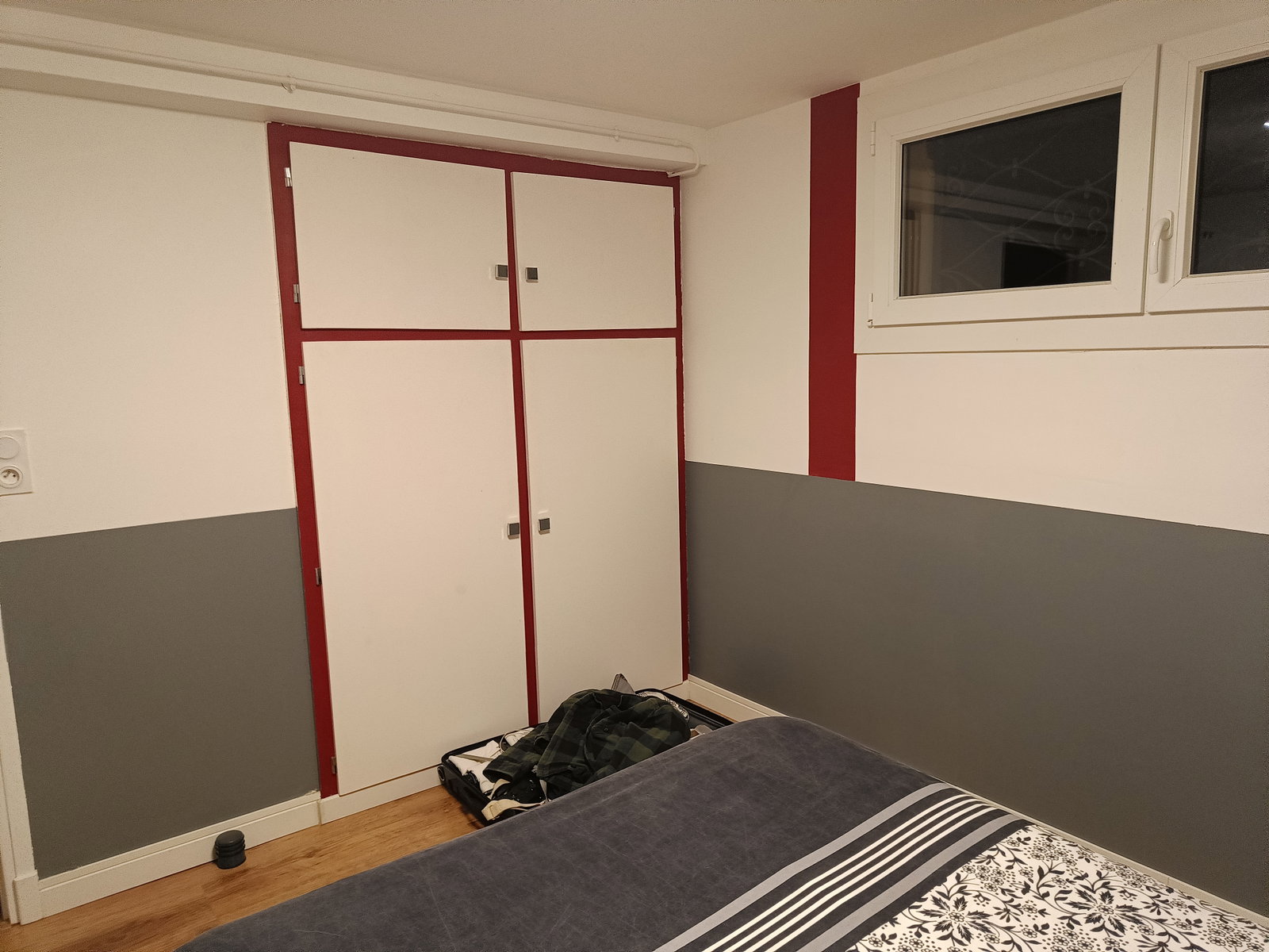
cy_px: 476
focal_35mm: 24
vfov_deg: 56.8
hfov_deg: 71.6
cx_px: 634
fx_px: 880
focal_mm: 5.59
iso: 800
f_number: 2.8
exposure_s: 1/50
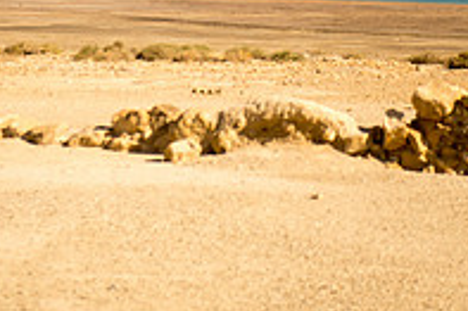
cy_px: -138
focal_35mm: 160
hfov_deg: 12.8
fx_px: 2078
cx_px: 318
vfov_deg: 8.4
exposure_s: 1/4000
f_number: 2.8
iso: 200
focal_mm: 70
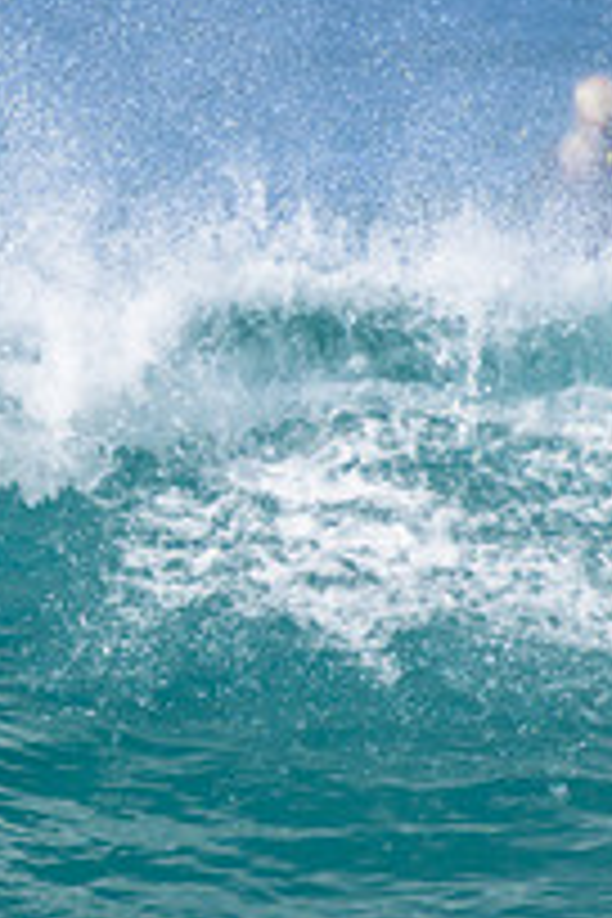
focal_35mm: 2271
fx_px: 57906
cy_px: 452
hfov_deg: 0.6
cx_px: -652
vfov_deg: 0.9
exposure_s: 1/2000
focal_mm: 800
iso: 900
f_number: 11
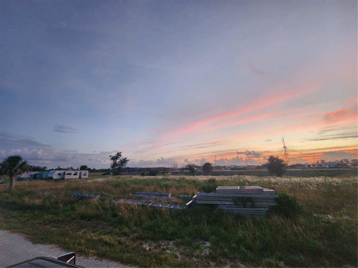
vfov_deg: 89.9
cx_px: 179
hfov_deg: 106.2
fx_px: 134
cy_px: 134
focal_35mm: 13
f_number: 2.2
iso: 125
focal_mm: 2.2
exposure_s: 1/50
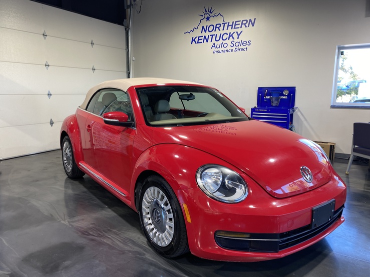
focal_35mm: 26
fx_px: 278
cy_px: 138
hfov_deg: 67.3
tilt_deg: -9.6
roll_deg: -0.4
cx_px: 185
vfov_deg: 53.0
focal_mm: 4.25
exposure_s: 1/60
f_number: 1.8
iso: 64
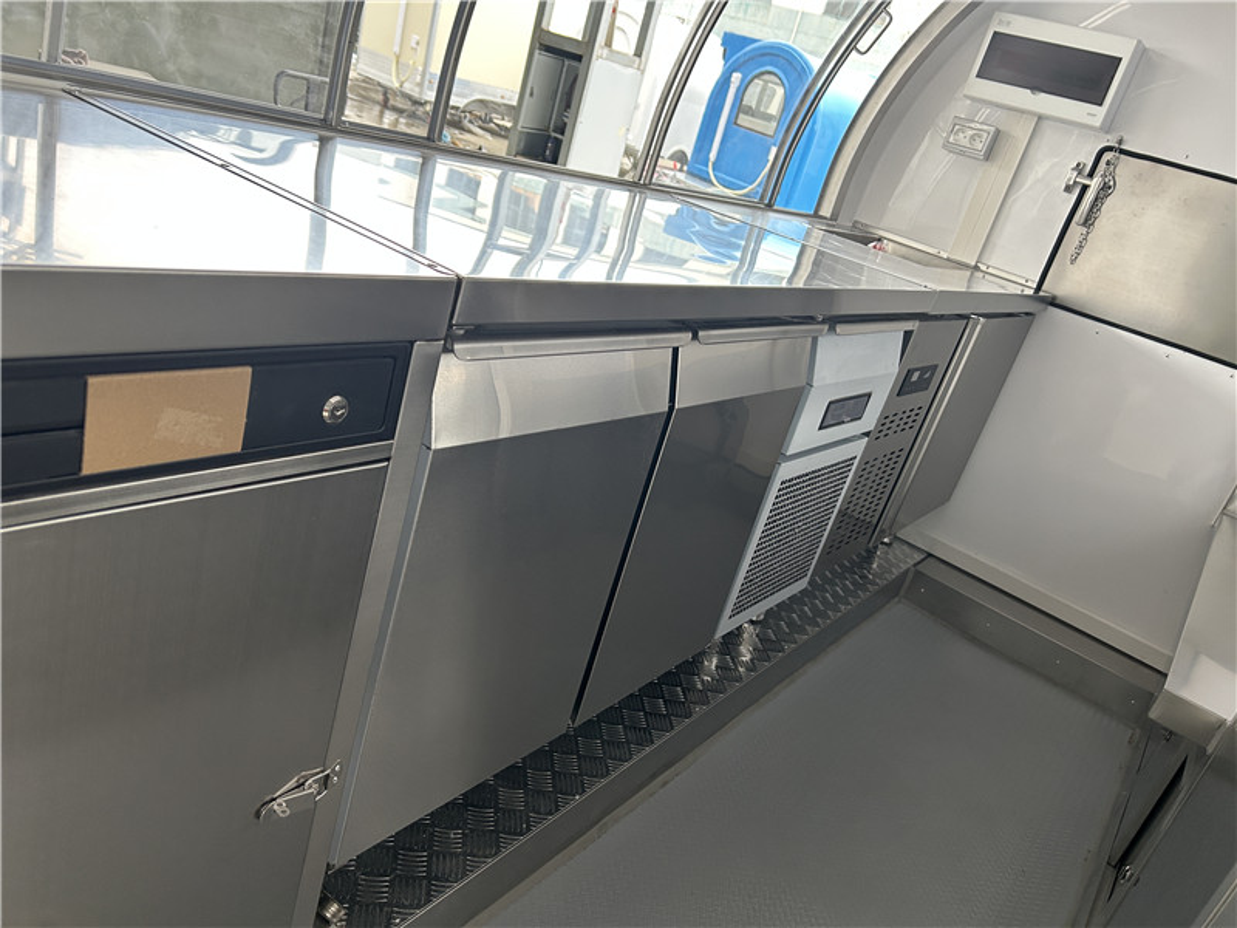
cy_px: 464
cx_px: 618
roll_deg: -16.1
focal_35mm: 26
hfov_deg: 67.3
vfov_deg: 53.1
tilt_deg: -21.7
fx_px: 929
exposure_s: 1/60
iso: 125
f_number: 1.5
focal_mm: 5.7
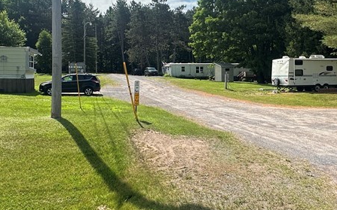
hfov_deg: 56.7
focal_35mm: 34
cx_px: 167
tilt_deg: +0.3
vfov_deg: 36.9
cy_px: 75
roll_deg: +0.9
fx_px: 312
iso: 50
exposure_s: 1/2353
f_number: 2.2
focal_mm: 2.22
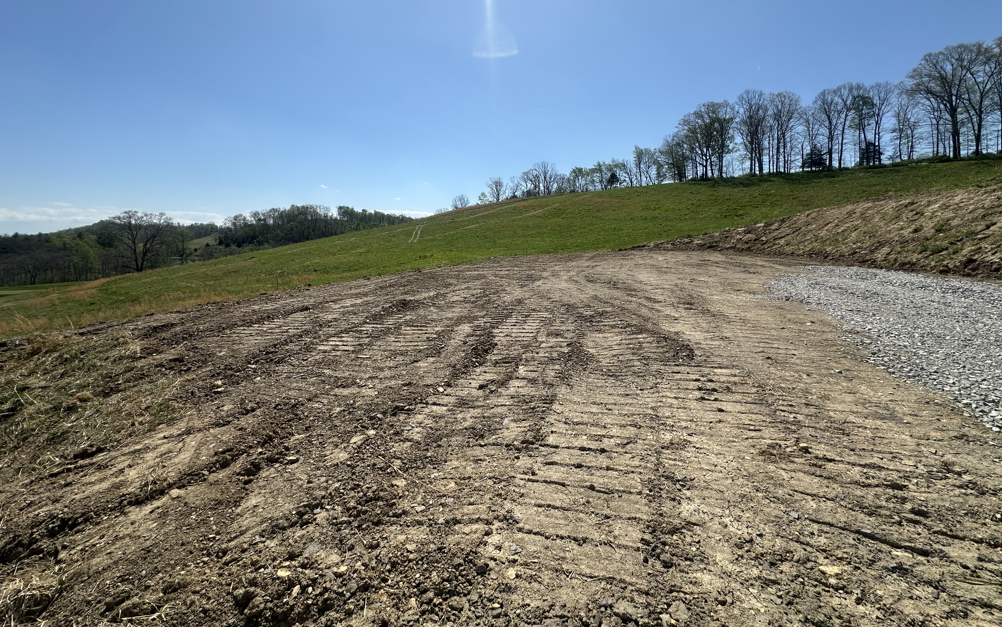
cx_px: 505
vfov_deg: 74.0
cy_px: 250
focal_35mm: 15
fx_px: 410
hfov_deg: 101.5
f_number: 2.2
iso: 50
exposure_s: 1/3509
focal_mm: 2.22
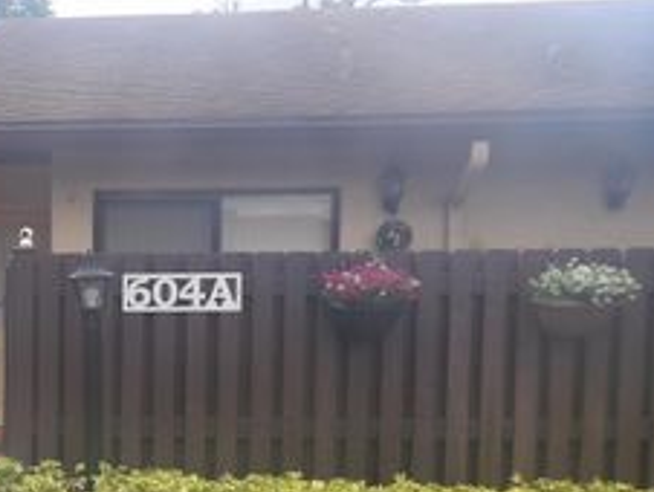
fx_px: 1002
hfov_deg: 32.9
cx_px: -12
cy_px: 398
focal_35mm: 53
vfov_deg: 27.0
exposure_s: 1/428
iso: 100
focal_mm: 4.3
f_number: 3.2
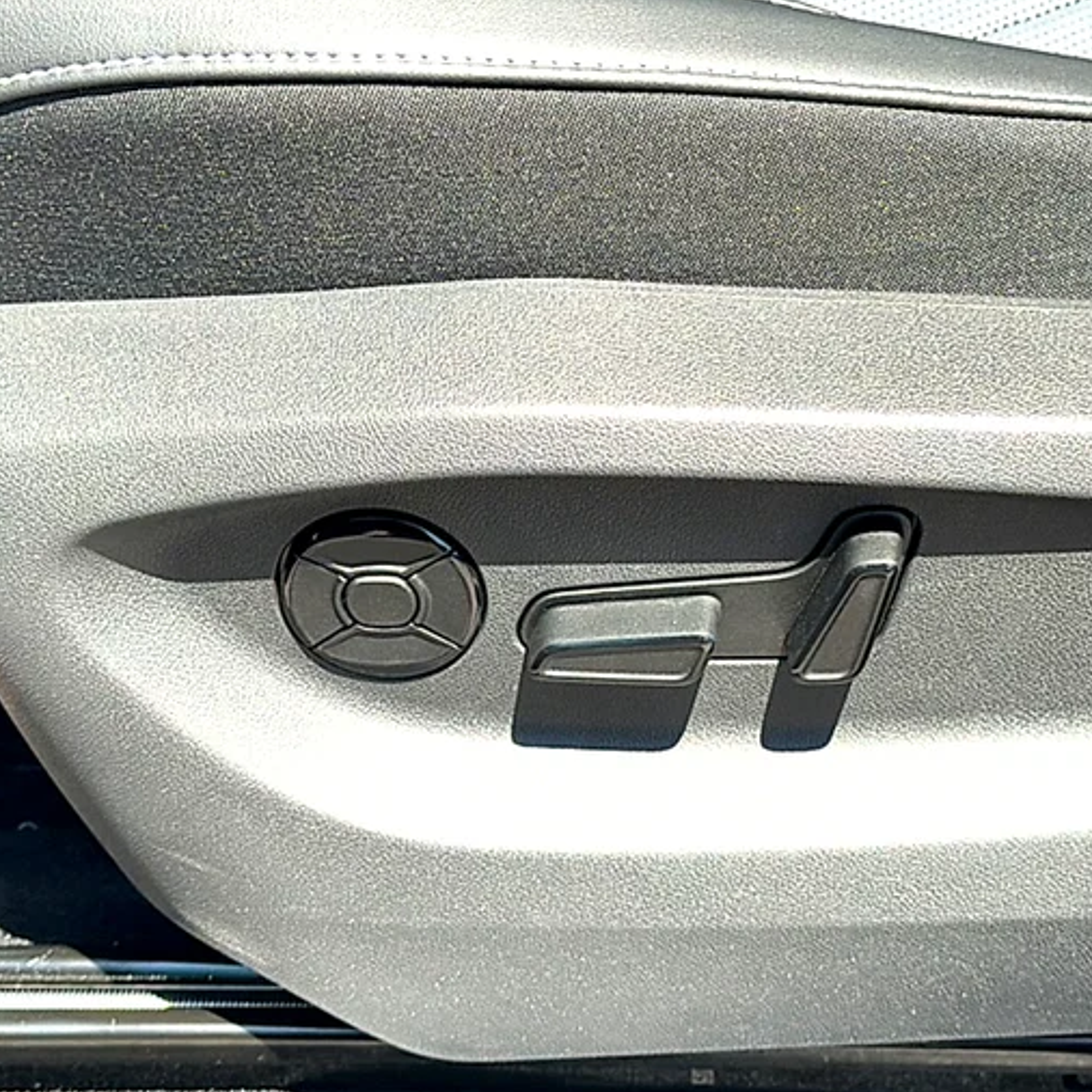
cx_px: 596
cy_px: 541
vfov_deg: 26.1
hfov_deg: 26.1
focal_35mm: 66
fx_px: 2356
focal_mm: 6.86
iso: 64
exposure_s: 1/769
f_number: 1.78
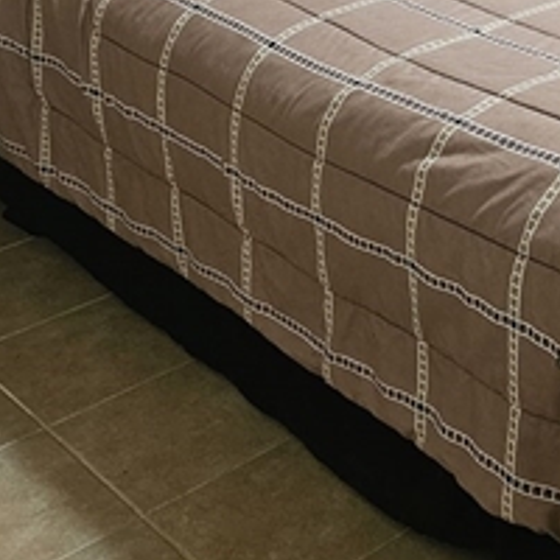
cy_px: -34
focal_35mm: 78
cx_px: 692
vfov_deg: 21.2
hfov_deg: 20.6
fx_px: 1428
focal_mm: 6.3
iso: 800
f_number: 1.7
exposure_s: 1/60
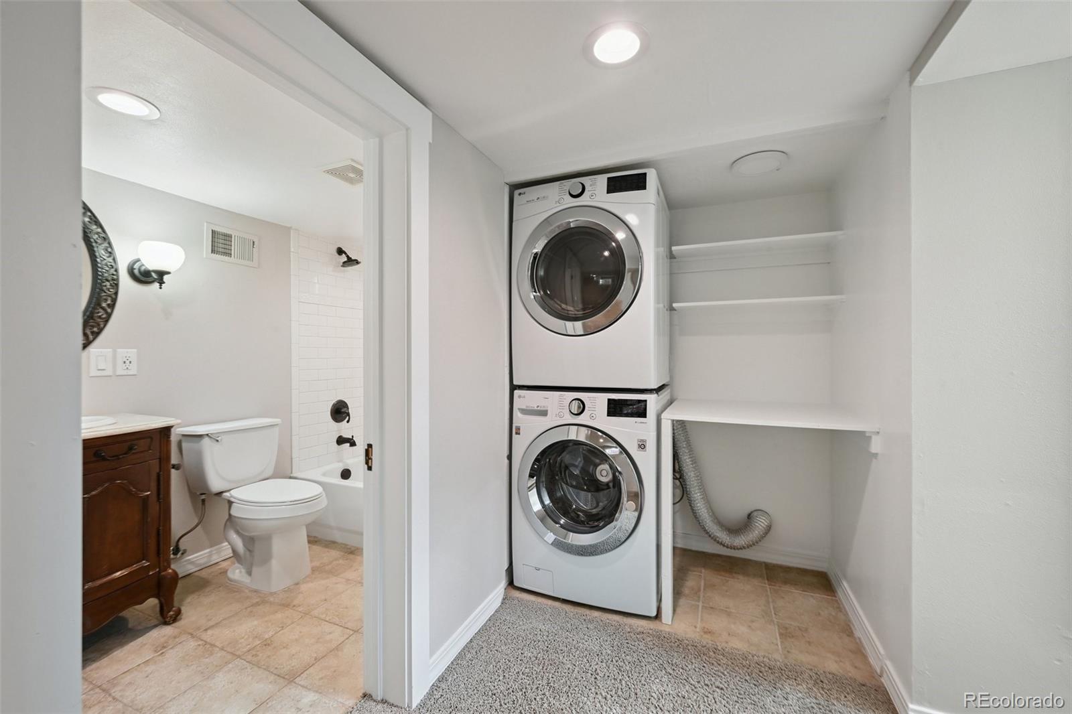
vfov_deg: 81.2
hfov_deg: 104.3
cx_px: 536
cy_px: 357
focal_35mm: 14
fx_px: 417
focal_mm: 14
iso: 400
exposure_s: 1/20
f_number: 10
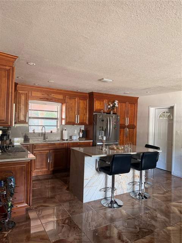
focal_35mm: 24
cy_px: 122
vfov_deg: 71.6
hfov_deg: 56.8
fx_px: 168
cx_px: 91
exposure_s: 1/60
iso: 250
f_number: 1.78
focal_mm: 6.76
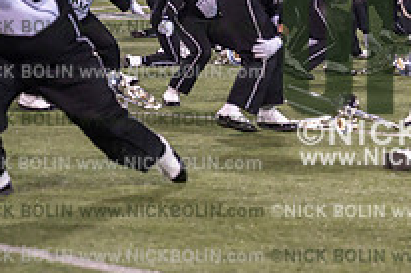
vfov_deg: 7.0
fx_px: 2247
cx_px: 423
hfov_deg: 10.4
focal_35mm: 197
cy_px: 72
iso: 3200
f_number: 4
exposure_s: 1/640
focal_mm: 70
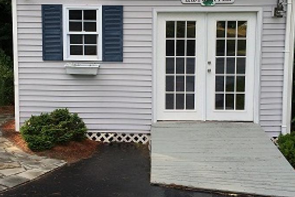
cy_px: 68
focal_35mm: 46
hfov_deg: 42.7
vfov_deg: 29.1
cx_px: 145
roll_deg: +0.8
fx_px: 377
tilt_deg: -6.8
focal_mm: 4.15
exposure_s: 1/483
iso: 32
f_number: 2.2
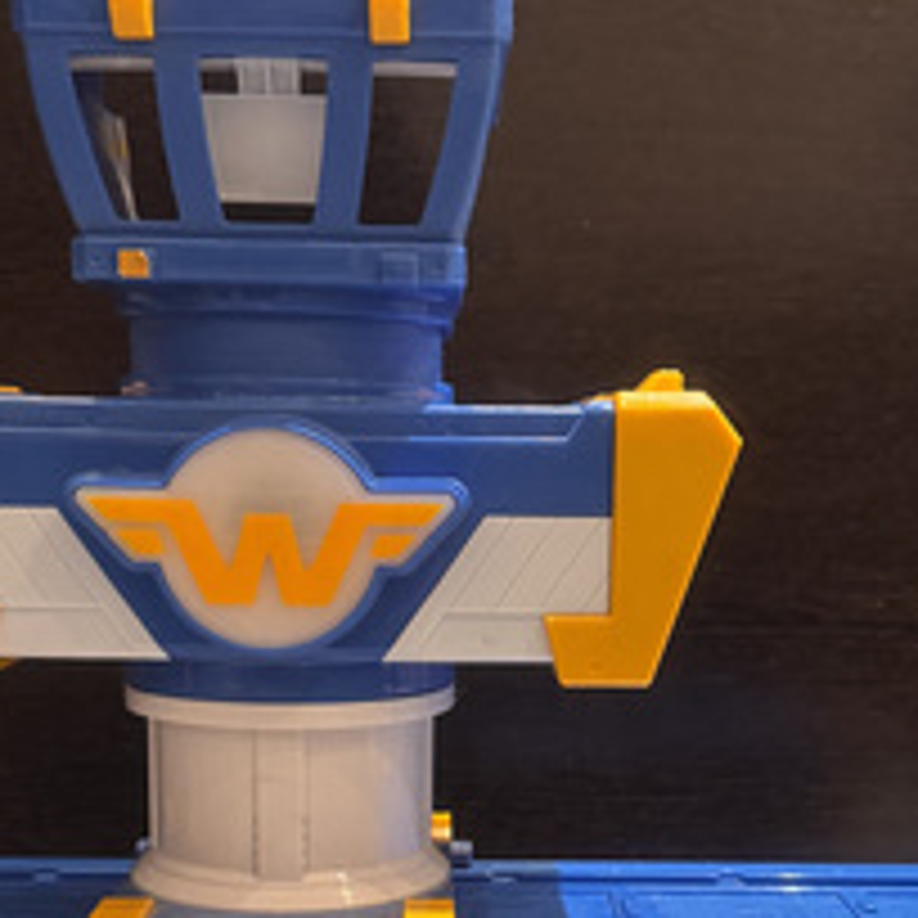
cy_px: 724
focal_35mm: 52
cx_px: 497
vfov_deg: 32.0
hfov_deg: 32.8
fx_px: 1560
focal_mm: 6.76
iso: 640
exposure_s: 1/50
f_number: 1.78
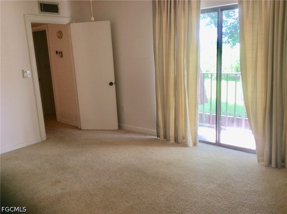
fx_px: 265
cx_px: 144
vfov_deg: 44.0
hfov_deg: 56.9
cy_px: 107
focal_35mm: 32
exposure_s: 1/40
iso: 40
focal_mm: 3.3
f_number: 2.4
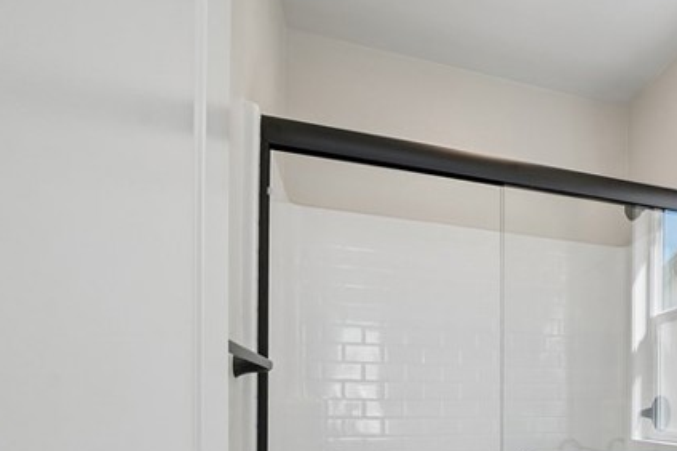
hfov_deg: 54.1
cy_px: 403
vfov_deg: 41.5
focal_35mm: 29
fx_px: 545
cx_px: 629
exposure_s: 1/30
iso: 160
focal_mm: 12
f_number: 8
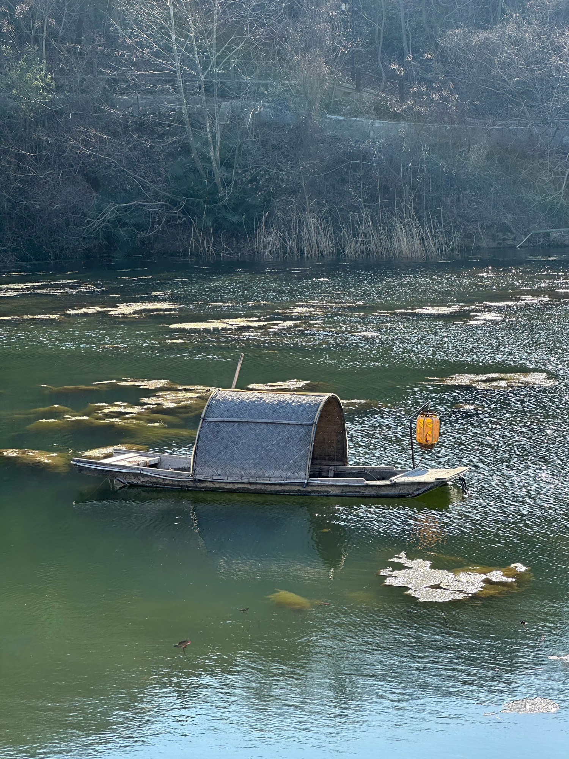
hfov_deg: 19.1
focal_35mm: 77
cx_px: 284
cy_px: 380
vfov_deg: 25.3
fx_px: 1688
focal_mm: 9
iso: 32
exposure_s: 1/204
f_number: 2.8
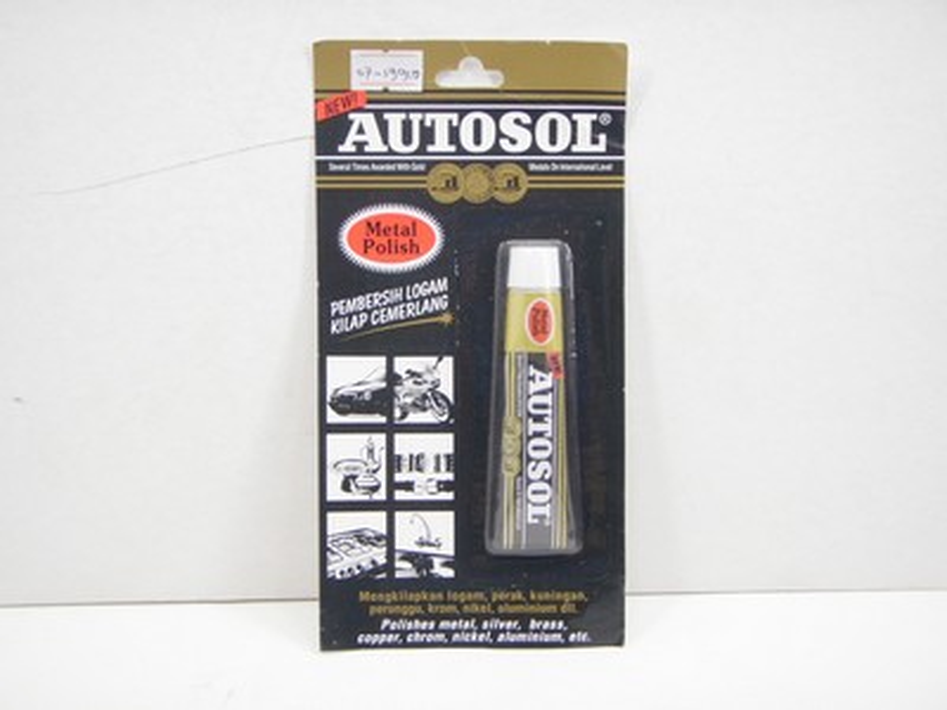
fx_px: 1395
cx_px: 474
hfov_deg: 37.5
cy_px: 355
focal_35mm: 51
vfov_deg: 28.6
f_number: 4
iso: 200
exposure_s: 1/15
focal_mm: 9.13
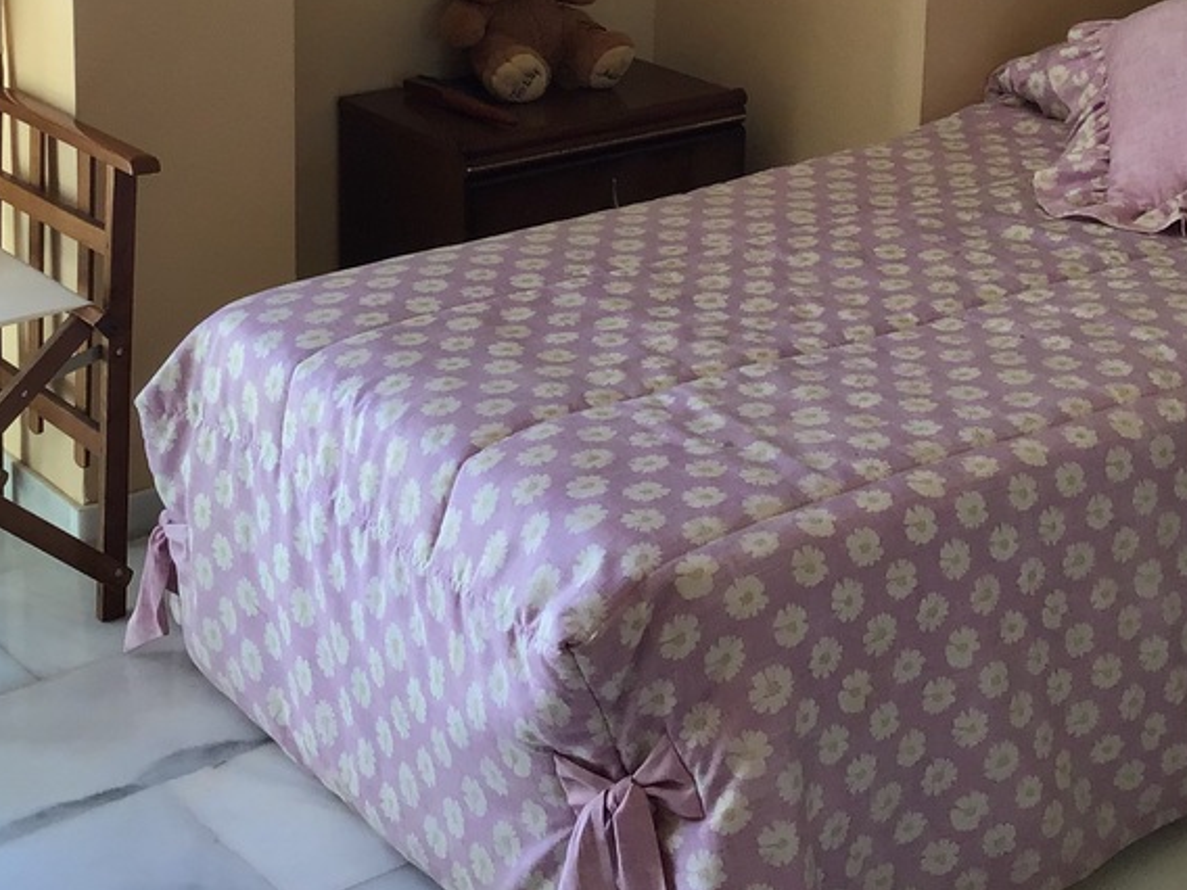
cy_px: -14
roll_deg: -0.7
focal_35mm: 71
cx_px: 533
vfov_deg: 20.0
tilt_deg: -13.5
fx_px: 2435
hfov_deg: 27.4
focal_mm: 3.3
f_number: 2.4
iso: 40
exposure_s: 1/100
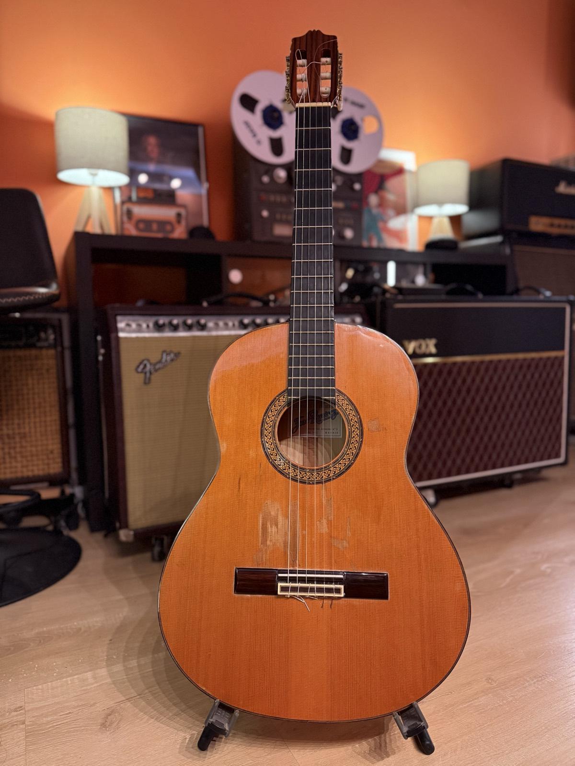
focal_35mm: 24
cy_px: 383
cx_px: 288
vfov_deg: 71.6
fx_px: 532
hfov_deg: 56.8
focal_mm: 6.76
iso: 500
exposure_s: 1/59
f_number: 1.78
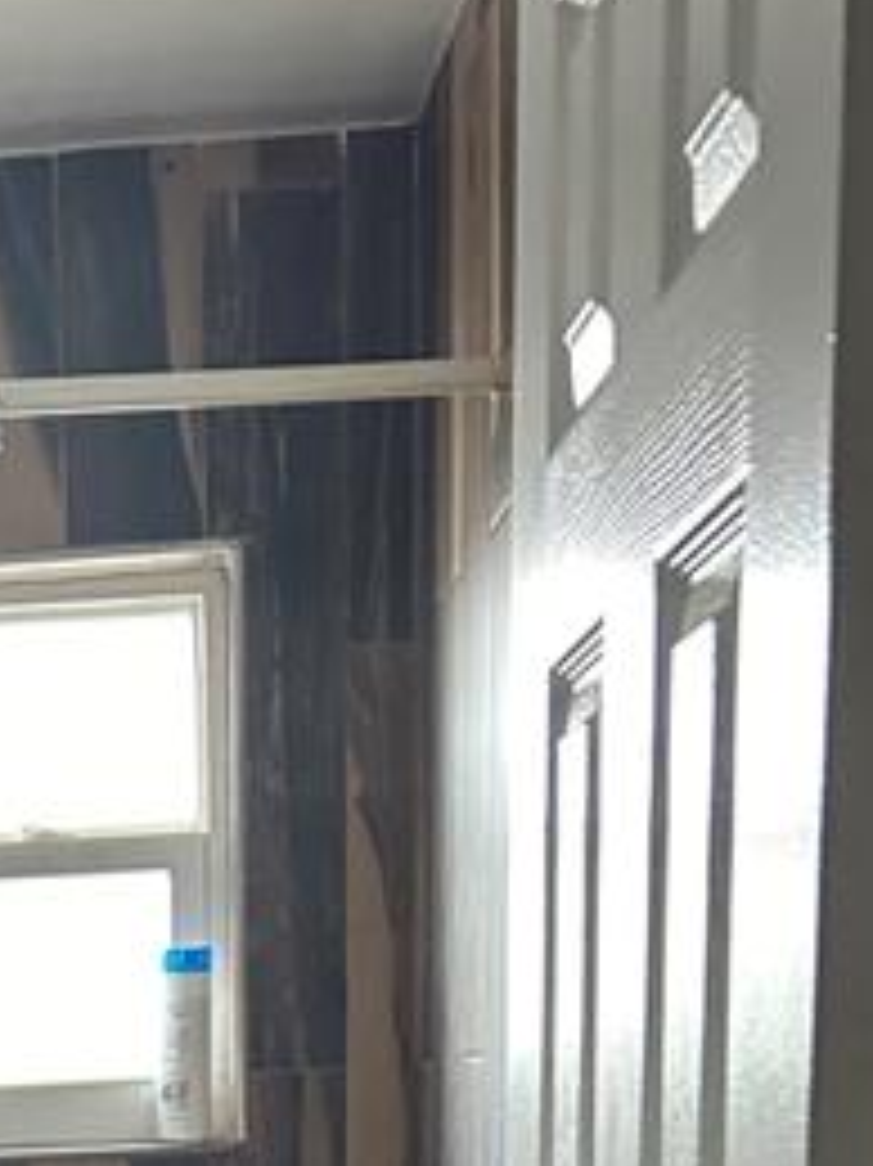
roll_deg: +2.4
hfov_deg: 18.4
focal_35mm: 77
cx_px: -86
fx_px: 2591
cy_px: 1697
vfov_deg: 21.6
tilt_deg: -10.8
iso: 500
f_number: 1.5
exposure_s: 1/58
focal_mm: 5.7
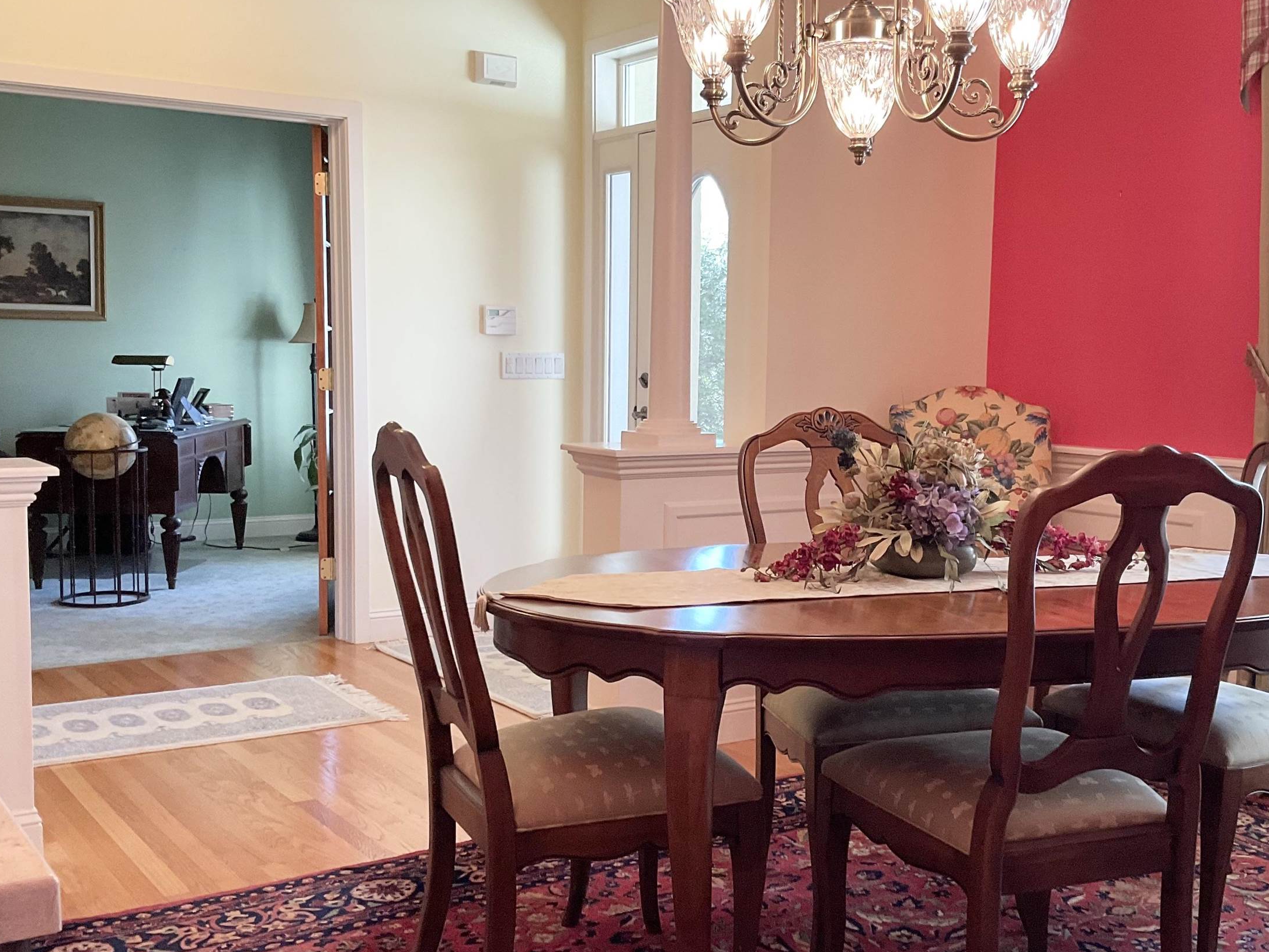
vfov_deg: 35.1
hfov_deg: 45.7
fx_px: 1503
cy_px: 498
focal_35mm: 41
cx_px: 714
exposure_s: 1/60
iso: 80
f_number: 1.8
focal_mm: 3
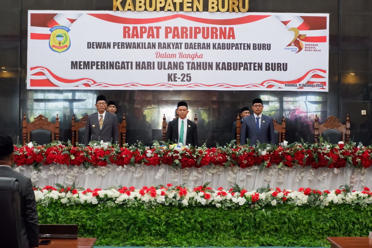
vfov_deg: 20.0
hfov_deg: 29.7
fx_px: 703
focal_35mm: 68
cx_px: 186
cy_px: 124
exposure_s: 1/75
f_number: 5.6
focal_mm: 45
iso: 6400
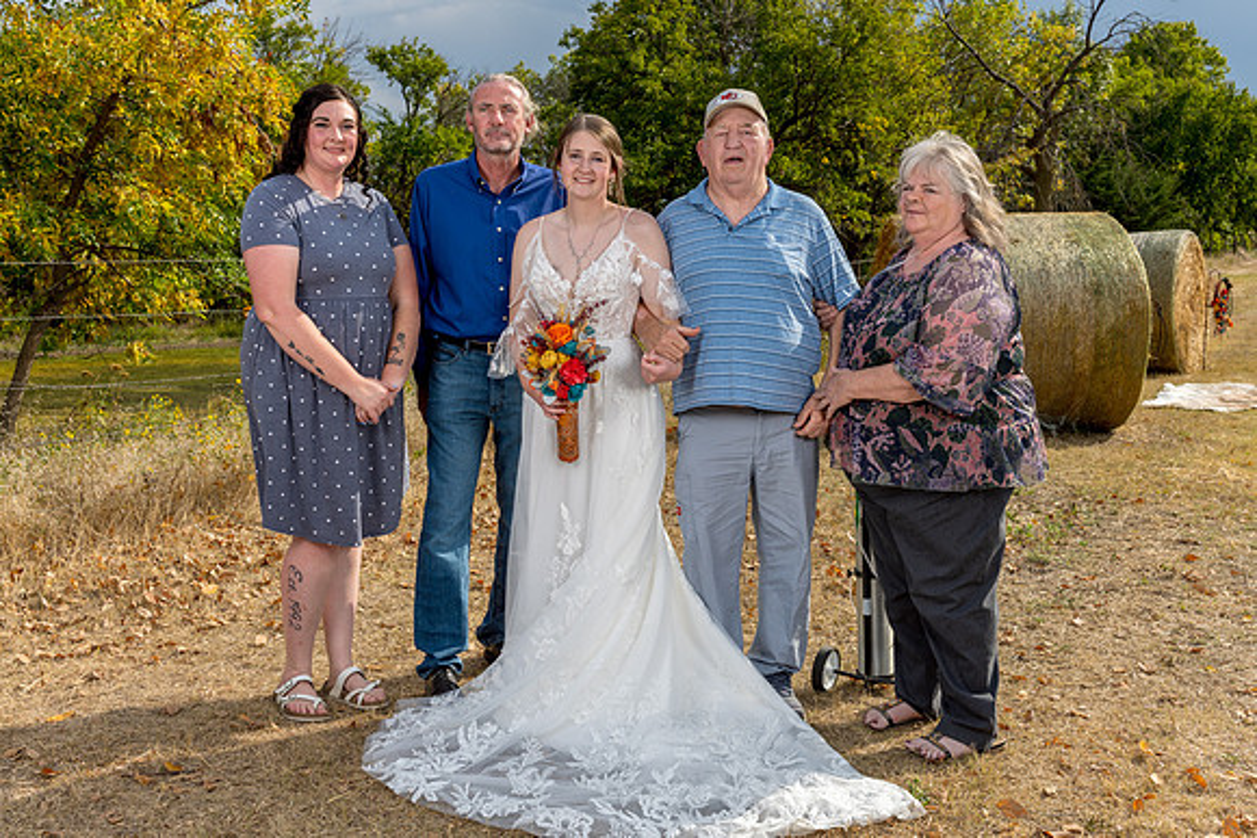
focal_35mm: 35
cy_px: 419
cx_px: 628
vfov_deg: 37.9
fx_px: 1222
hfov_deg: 54.4
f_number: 9
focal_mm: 35
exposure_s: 1/250
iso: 80
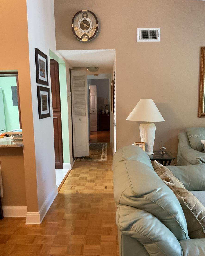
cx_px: 100
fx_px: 235
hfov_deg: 47.1
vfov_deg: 57.1
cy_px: 136
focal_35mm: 31
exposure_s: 1/60
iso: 250
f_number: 1.8
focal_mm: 3
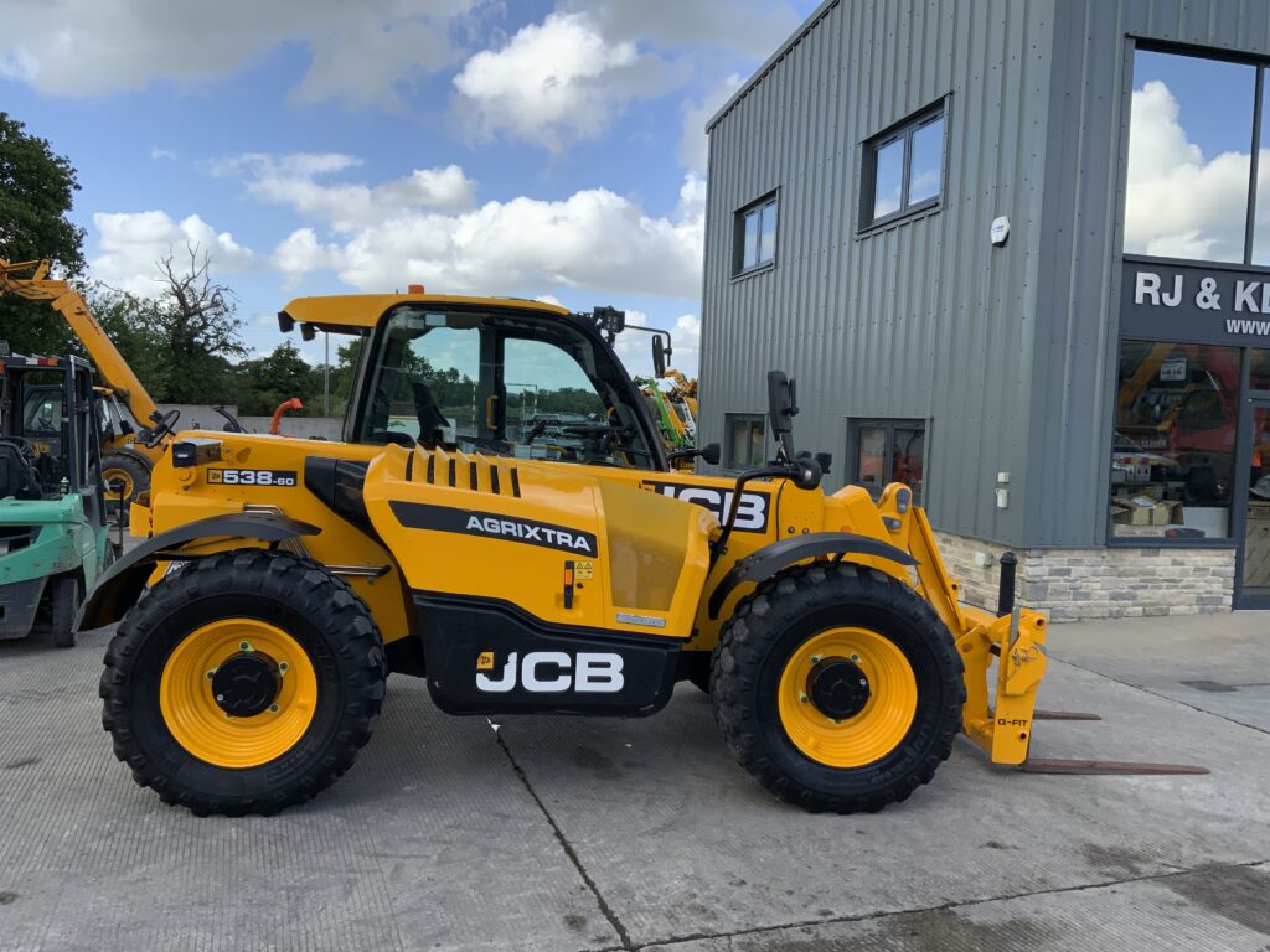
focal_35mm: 29
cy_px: 476
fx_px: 1064
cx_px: 635
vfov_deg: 48.2
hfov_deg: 61.7
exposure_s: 1/816
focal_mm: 3
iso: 16
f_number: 1.8
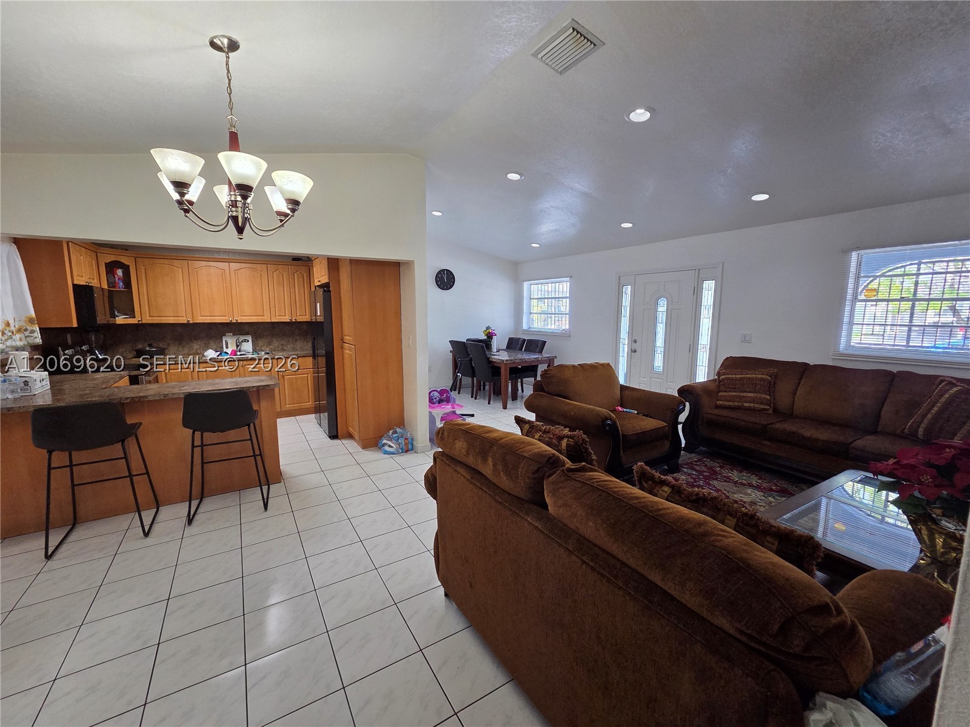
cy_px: 364
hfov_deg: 106.2
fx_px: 364
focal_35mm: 13
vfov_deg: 89.9
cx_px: 485
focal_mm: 2.2
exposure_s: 1/120
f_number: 2.2
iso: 200
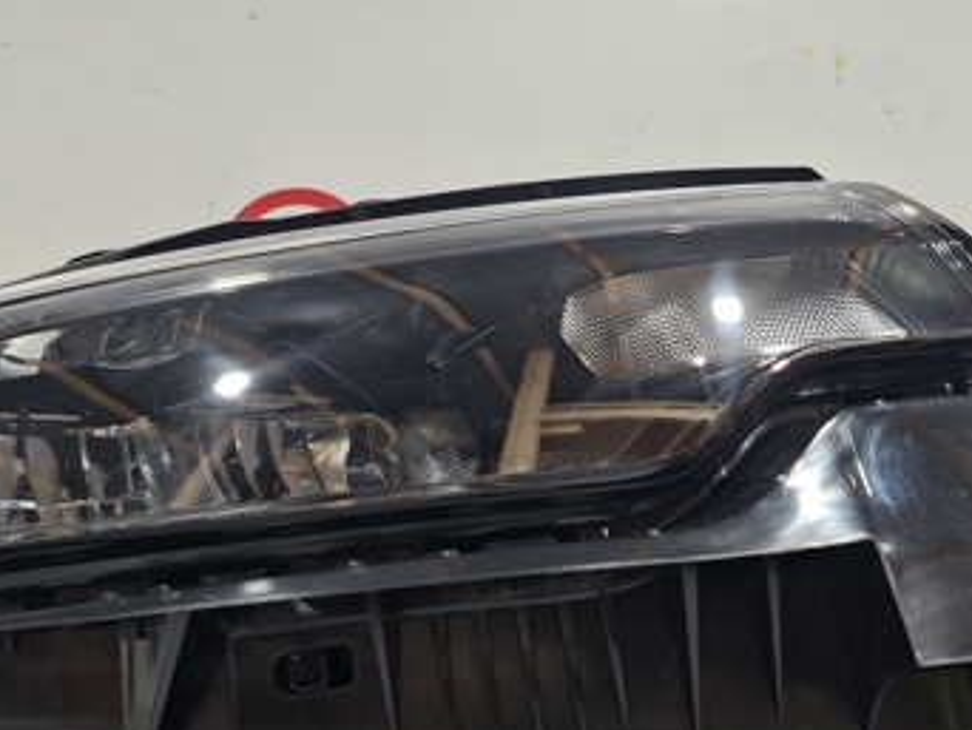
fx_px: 1208
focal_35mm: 43
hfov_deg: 43.7
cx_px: 426
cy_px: 406
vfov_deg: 33.6
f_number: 1.8
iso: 200
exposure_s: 1/50
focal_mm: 5.54
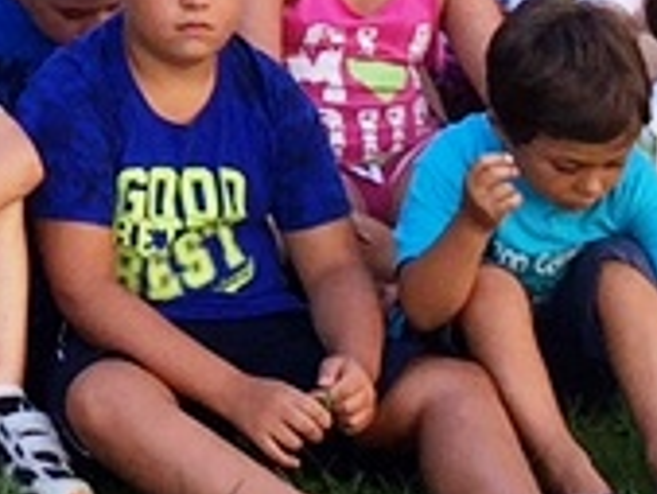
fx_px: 4178
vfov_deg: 6.5
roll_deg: -2.9
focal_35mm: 220
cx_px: -898
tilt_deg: -5.8
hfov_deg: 8.3
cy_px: -545
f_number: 2.2
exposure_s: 1/581
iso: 32
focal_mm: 4.15
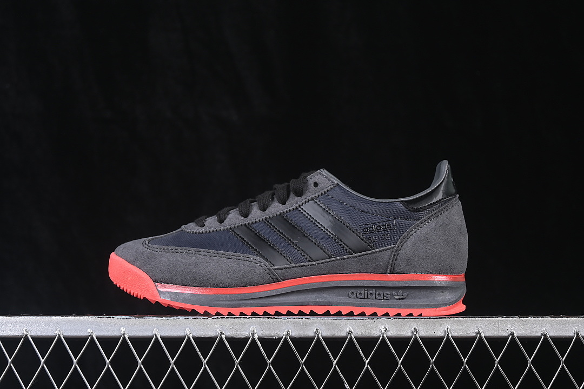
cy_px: 194
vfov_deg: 18.2
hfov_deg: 27.0
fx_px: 1217
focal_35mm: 75
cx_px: 292
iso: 160
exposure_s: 1/60
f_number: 6.3
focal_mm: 50
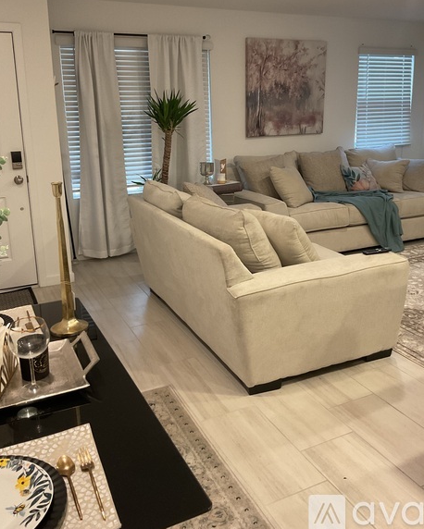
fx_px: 517
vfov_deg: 54.0
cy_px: 223
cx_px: 227
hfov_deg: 44.5
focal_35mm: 33
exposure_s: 1/60
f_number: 1.8
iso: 125
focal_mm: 3
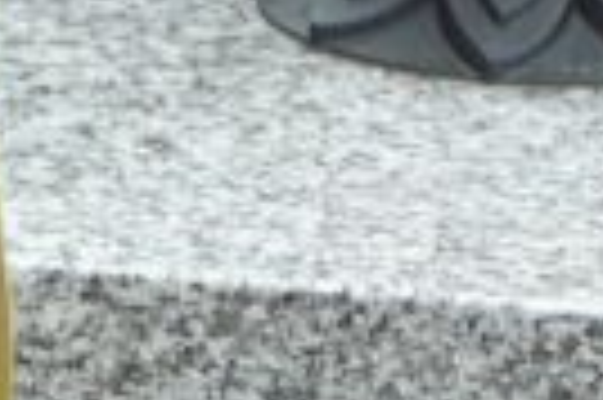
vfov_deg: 2.2
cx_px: -558
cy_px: 166
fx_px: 10623
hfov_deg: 3.2
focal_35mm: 635
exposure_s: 1/60
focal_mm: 19
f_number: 3.9
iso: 80
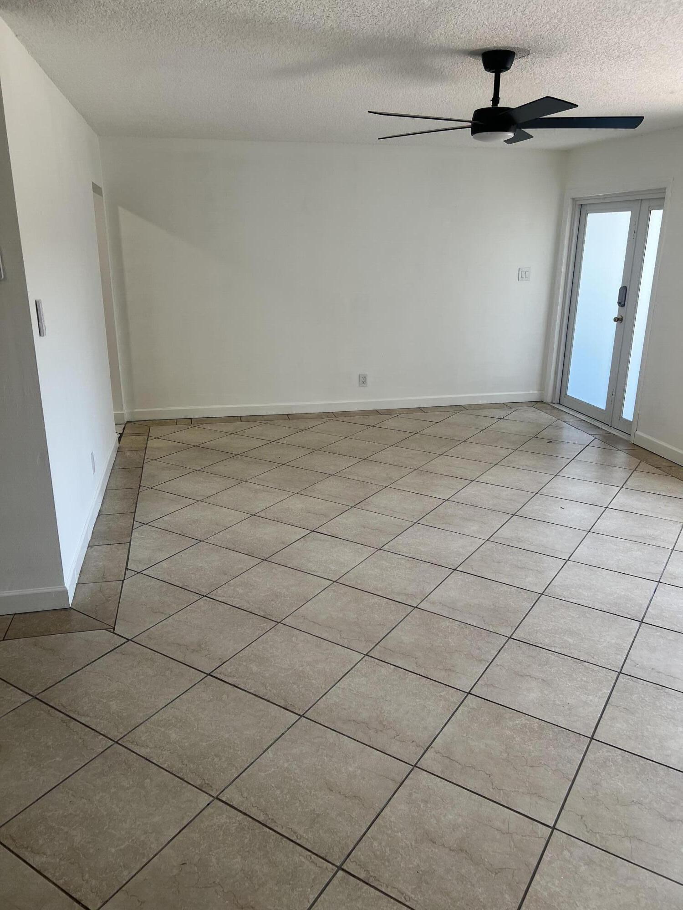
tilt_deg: -16.1
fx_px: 684
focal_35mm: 26
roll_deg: -0.5
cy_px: 455
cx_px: 342
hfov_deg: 53.1
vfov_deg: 67.3
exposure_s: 1/121
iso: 40
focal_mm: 5.7
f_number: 1.5
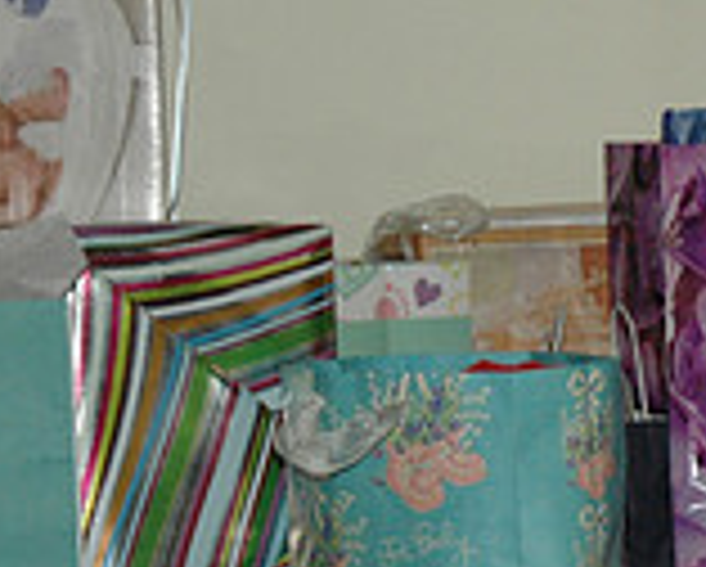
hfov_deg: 7.0
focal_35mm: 270
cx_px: 1295
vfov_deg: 5.7
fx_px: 5649
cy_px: 324
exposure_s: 1/60
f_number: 5.6
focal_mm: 52
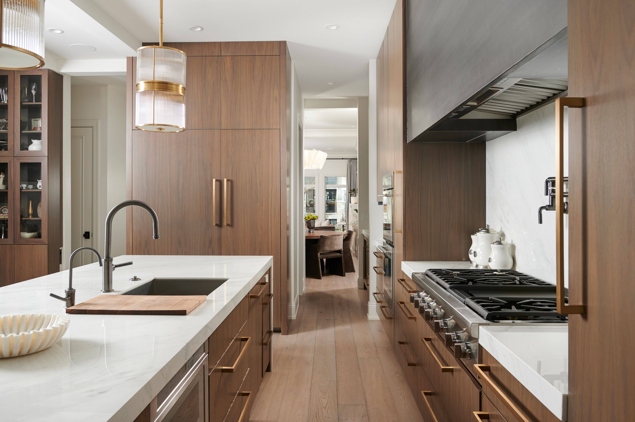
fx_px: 441
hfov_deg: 71.6
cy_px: 211
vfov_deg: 51.2
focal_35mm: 25
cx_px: 318
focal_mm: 25
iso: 200
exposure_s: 1/50
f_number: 10
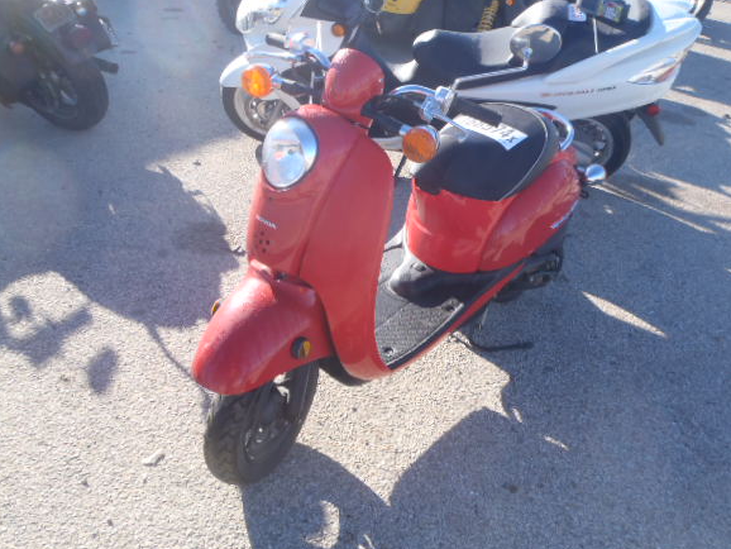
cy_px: 250
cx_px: 401
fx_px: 655
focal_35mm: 31
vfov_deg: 45.4
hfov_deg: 58.2
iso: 80
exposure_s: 1/160
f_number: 4.5
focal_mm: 5
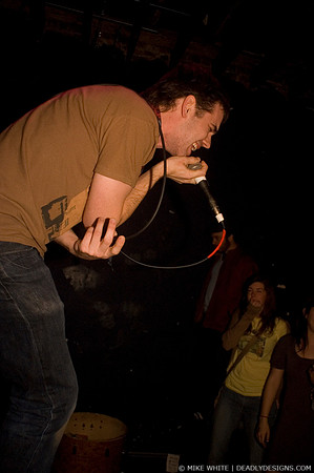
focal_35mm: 30
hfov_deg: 43.5
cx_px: 157
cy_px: 236
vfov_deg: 62.0
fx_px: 393
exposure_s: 1/50
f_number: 2.8
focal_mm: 20
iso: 800
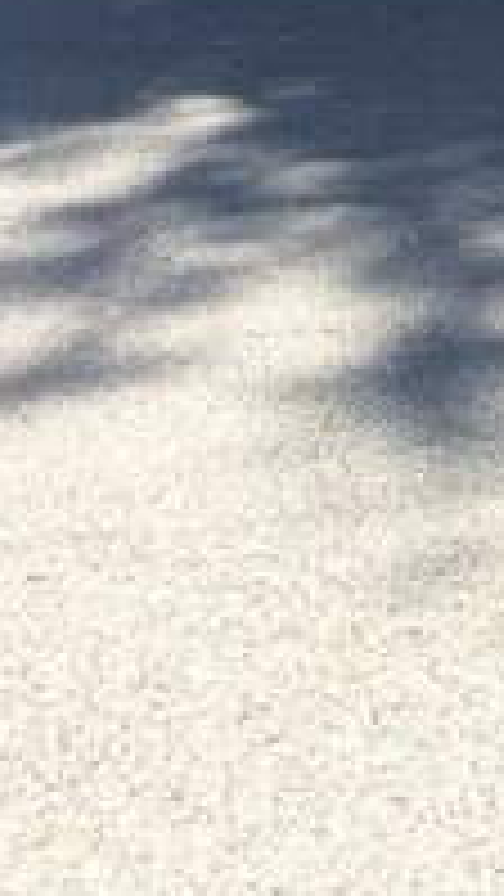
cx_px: 1080
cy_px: -178
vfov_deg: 19.2
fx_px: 2494
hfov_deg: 10.4
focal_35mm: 105
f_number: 2.2
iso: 32
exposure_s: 1/641
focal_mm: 4.15
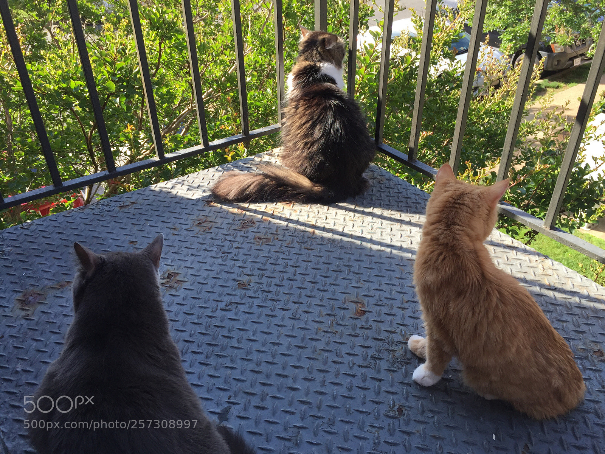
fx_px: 507
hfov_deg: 61.7
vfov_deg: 48.2
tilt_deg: -35.0
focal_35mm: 29
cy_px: 227
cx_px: 302
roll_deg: -1.3
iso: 32
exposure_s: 1/289
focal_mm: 4.15
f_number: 2.2
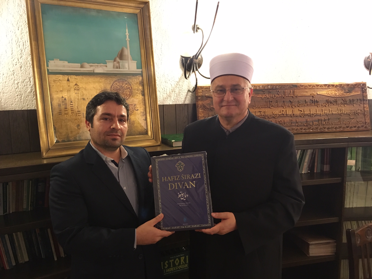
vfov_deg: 48.2
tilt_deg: -8.3
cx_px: 186
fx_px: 312
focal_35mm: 29
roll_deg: +0.9
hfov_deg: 61.7
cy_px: 140
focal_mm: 4.15
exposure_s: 1/17
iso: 200
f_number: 2.2
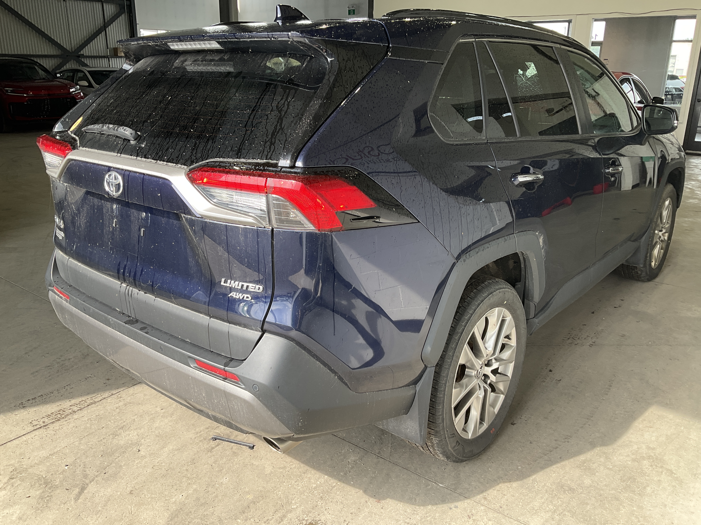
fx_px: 587
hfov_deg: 61.7
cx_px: 350
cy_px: 262
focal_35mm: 29
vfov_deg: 48.2
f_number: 1.8
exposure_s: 1/122
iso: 25
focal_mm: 3
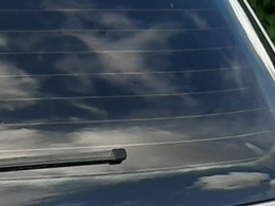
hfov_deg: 11.4
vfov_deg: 9.0
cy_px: 316
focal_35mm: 160
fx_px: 1271
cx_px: -224
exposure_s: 1/534
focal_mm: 3.93
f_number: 1.7
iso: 40
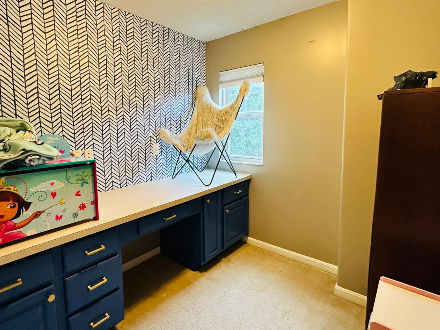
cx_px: 191
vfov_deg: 68.5
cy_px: 149
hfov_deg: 84.2
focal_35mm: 19
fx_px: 242
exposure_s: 1/60
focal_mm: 2.22
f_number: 2.2
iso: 160
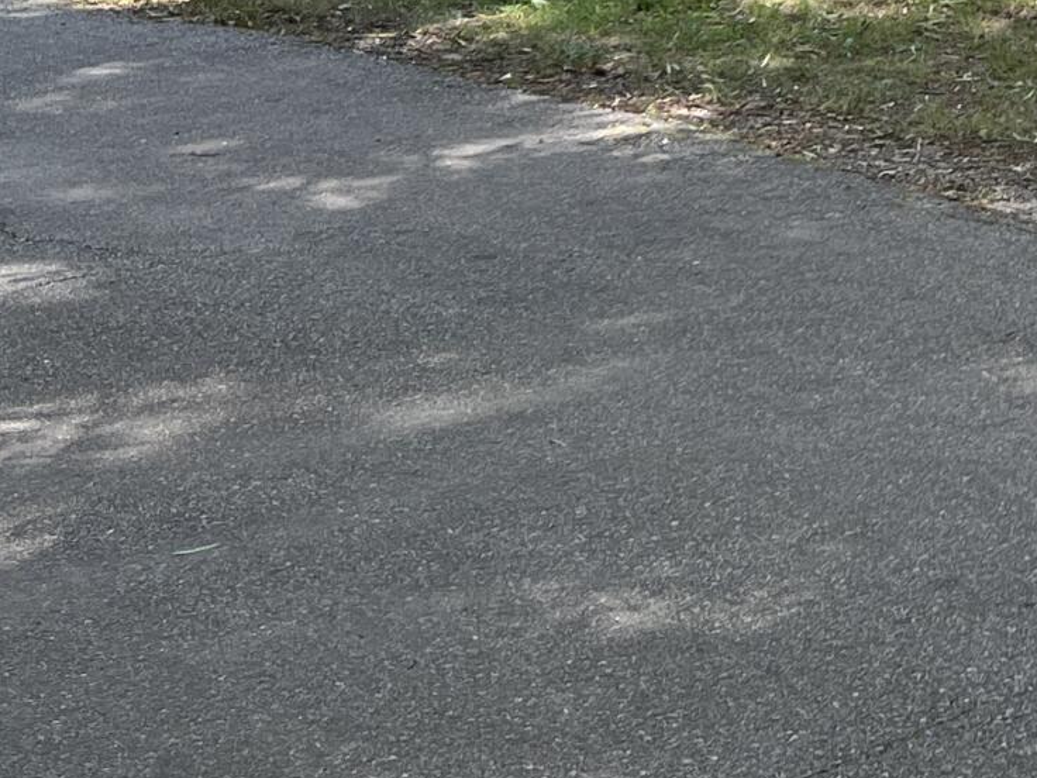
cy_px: -469
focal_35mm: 106
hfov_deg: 16.7
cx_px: 1584
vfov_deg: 13.0
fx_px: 3175
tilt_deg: -1.3
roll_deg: +0.0
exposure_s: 1/567
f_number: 1.5
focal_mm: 5.7
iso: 50
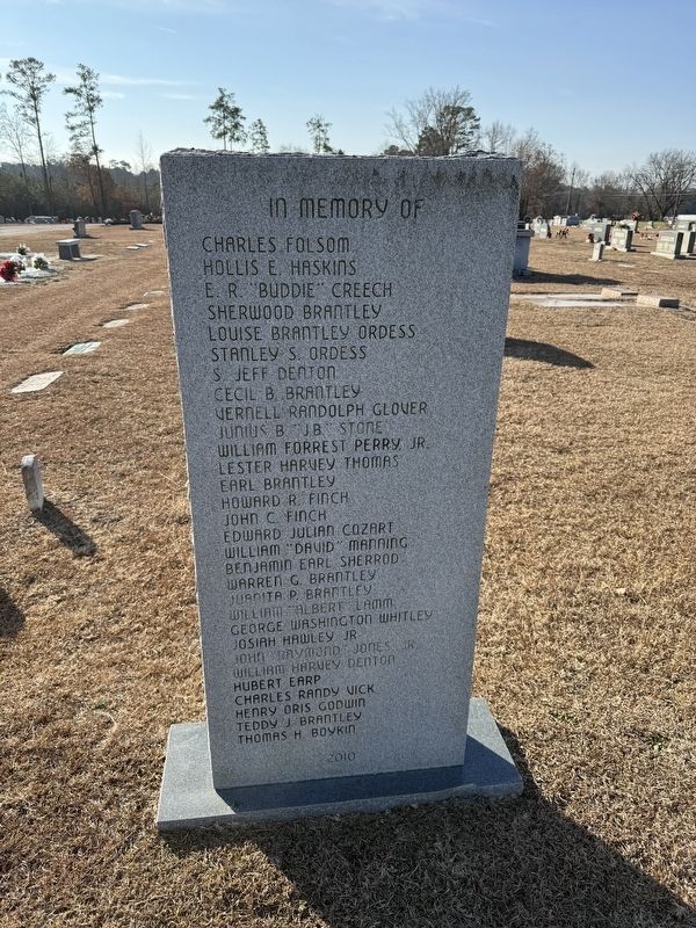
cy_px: 464
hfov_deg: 56.8
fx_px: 643
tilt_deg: -21.4
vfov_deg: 71.6
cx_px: 348
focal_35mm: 24
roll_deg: -2.5
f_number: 1.78
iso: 80
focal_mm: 6.76
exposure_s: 1/2525
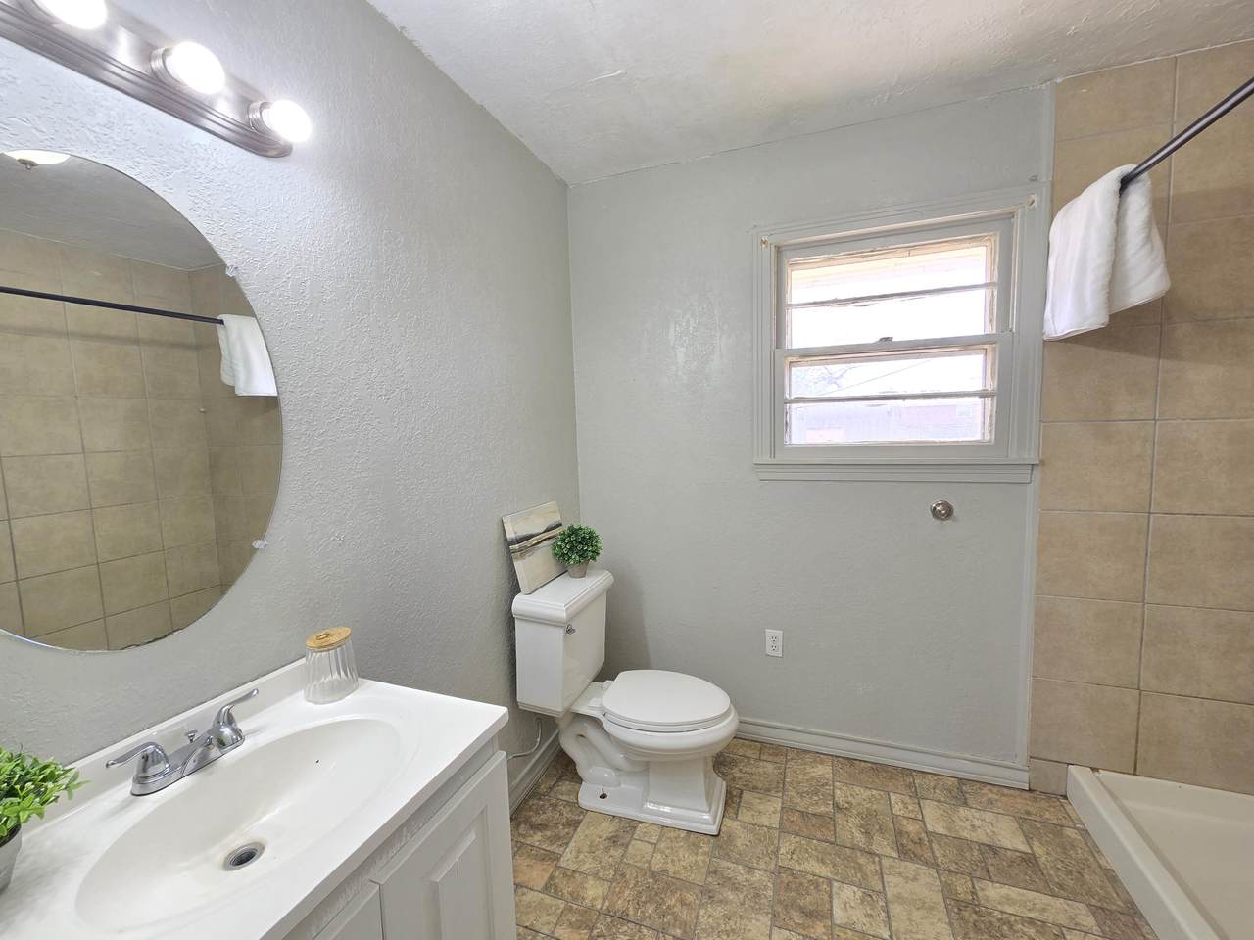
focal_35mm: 13
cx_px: 627
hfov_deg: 106.2
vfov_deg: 89.9
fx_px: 471
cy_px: 470
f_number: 2.2
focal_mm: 2.2
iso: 50
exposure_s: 1/60
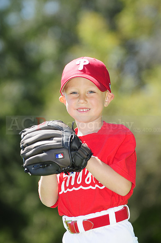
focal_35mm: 202
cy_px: 122
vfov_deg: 10.2
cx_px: 80
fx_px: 1362
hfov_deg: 6.8
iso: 200
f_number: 3.5
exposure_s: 1/800
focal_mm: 135
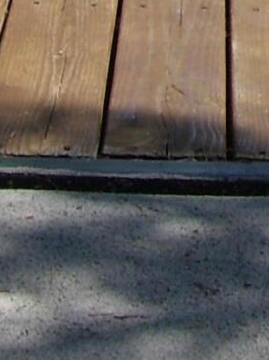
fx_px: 2552
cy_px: -451
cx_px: 614
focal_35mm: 246
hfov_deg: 5.8
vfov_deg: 7.6
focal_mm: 7.6
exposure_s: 1/500
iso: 80
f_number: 5.6
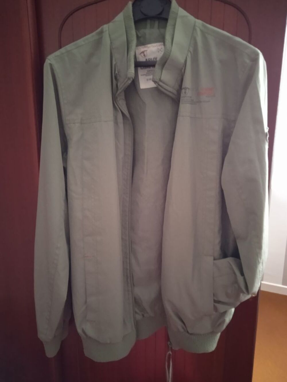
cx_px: 144
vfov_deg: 63.4
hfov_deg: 49.8
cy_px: 191
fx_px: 309
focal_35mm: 28
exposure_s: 1/14.3
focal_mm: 3.43
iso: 2015
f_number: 2.2
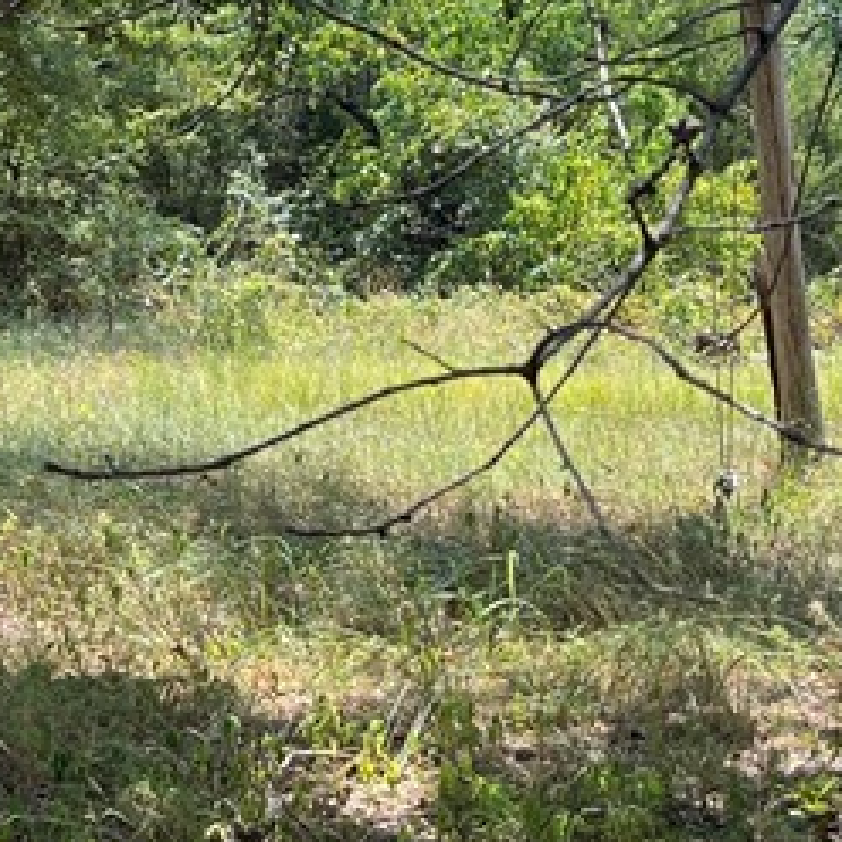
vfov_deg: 18.2
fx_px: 2614
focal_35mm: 95
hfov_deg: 17.2
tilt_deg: -2.0
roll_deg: +2.5
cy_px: 241
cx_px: -261
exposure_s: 1/772
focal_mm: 5.1
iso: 50
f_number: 1.6
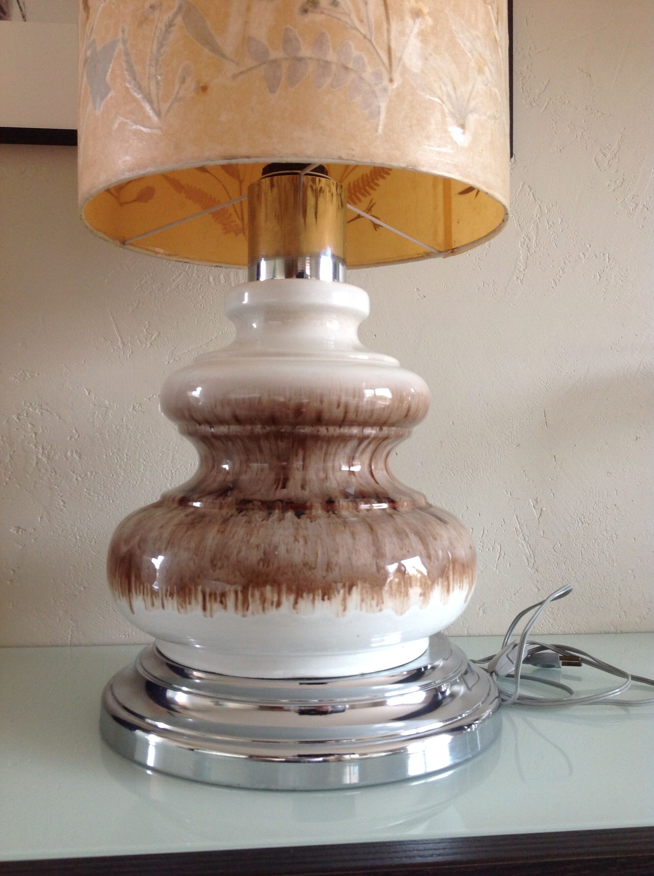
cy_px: 438
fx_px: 884
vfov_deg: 52.7
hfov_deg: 40.6
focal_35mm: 35
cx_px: 327
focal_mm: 4.28
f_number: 2.4
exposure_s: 1/15
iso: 100
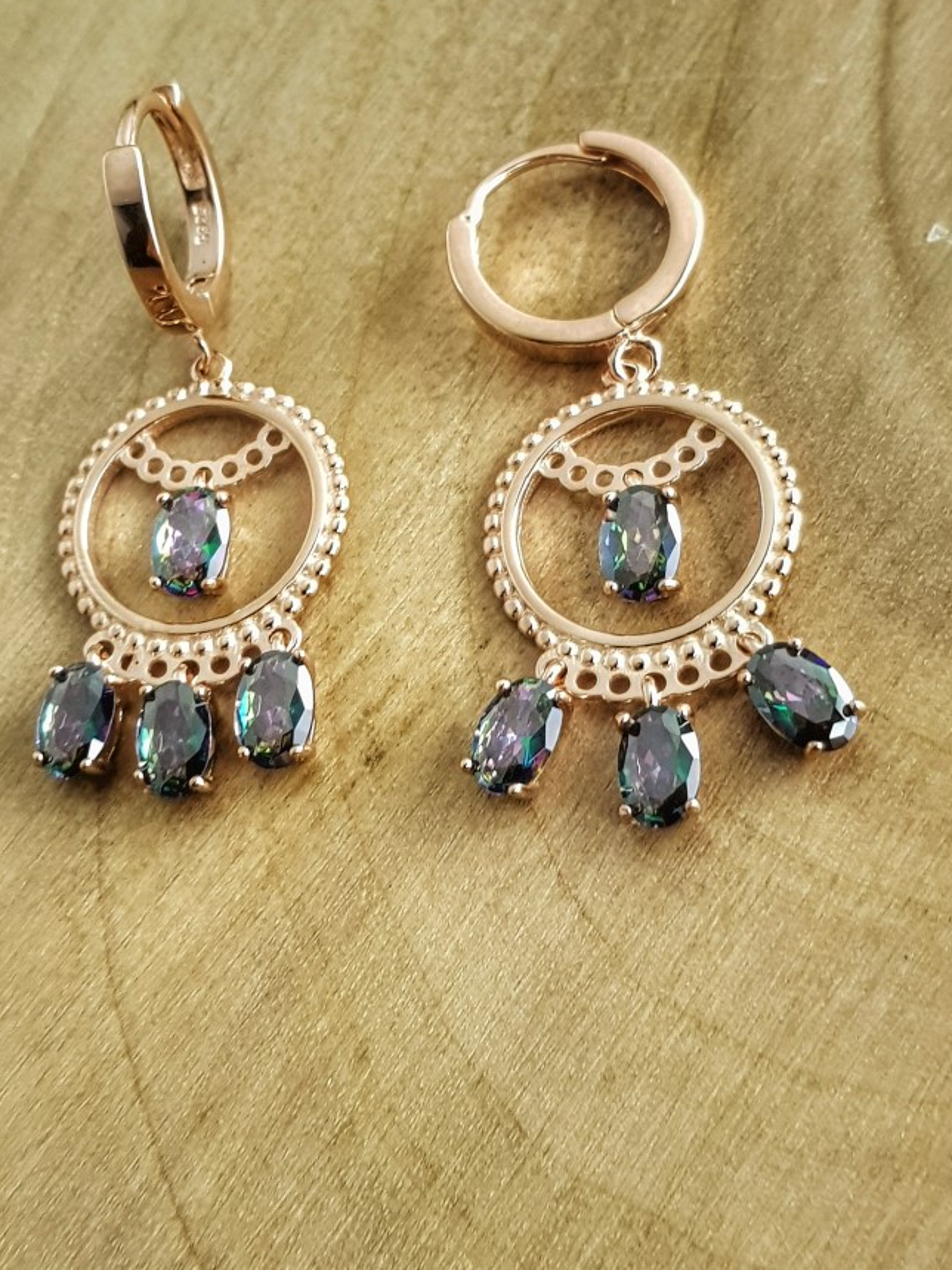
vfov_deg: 58.1
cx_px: 423
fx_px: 1137
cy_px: 549
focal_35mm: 31
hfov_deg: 45.4
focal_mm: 4.3
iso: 80
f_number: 1.7
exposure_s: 1/50
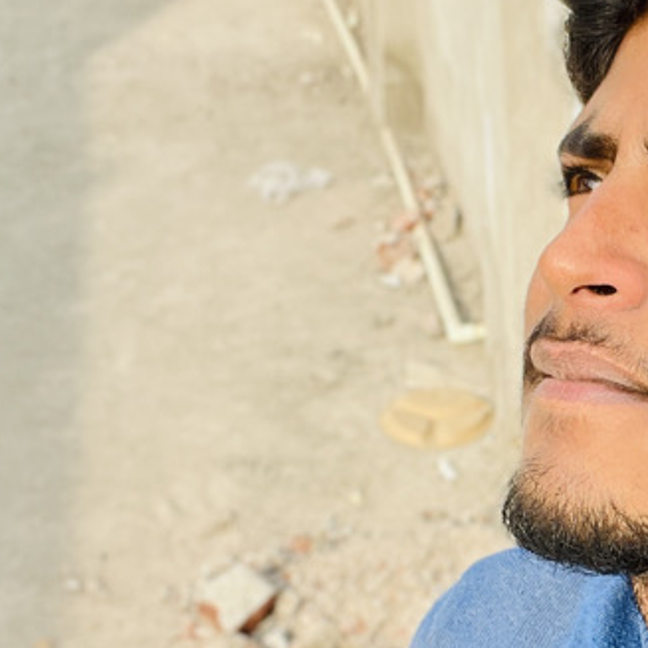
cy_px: 452
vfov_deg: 20.8
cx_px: 702
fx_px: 1758
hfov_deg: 20.0
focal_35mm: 83
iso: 32
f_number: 2.2
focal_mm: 2.71
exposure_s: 1/260
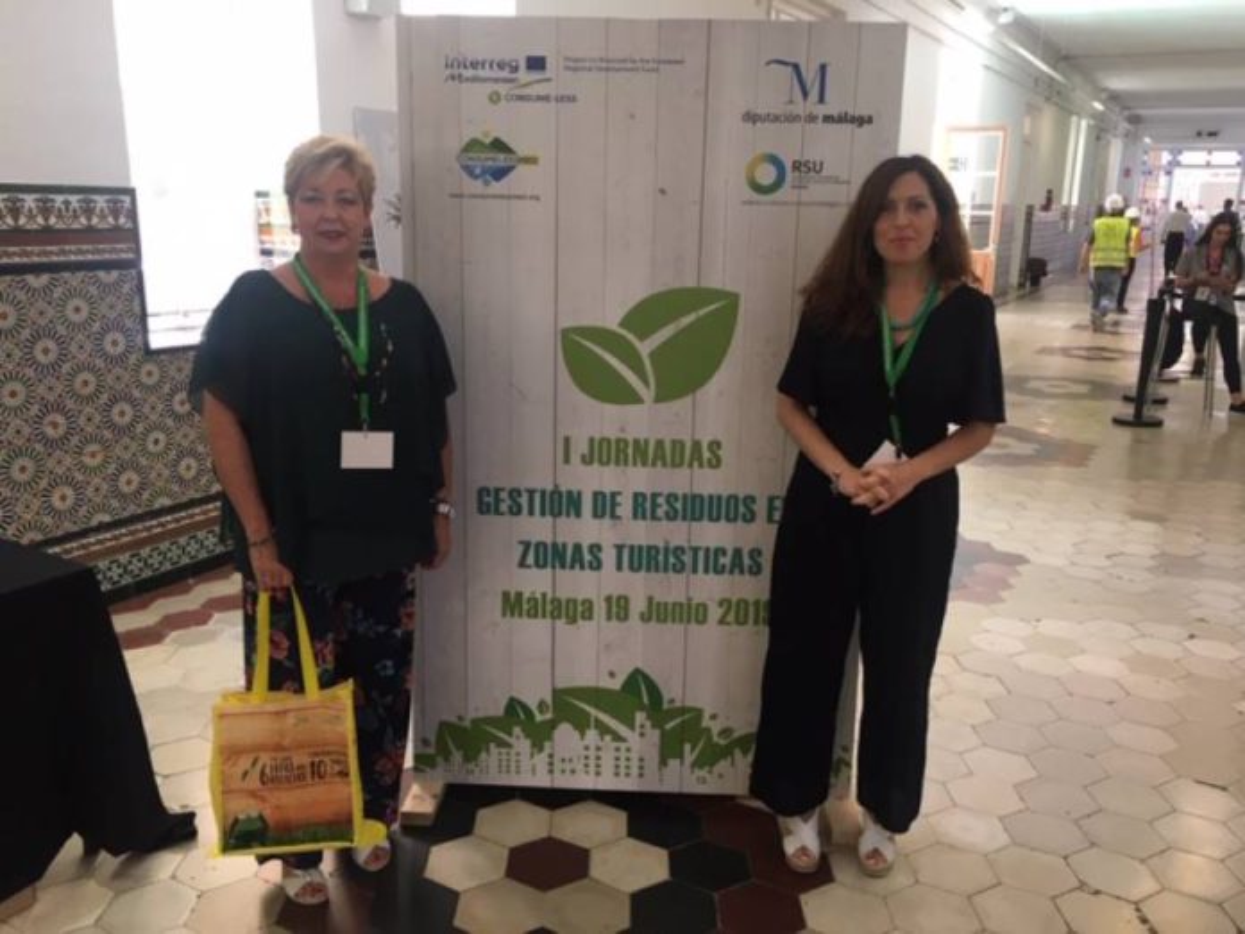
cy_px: 467
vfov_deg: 48.2
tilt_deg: -13.6
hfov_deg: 61.7
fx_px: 1043
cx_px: 622
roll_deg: -1.1
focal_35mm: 29
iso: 32
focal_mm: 4.15
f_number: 2.2
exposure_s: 1/33
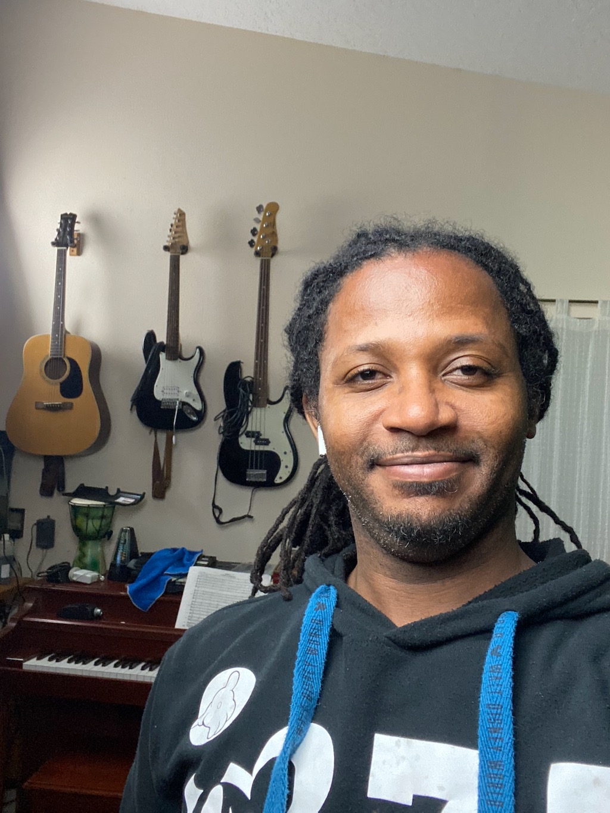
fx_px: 705
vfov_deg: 60.0
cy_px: 406
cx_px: 305
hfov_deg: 46.8
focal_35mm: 30
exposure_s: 1/40
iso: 320
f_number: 2.2
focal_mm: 2.71
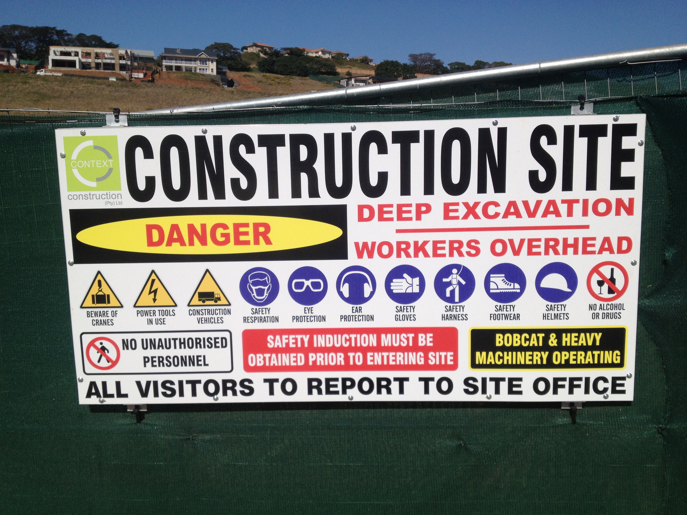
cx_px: 344
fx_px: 695
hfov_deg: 52.6
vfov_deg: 40.7
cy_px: 258
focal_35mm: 35
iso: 64
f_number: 2.4
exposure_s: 1/4255
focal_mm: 4.28
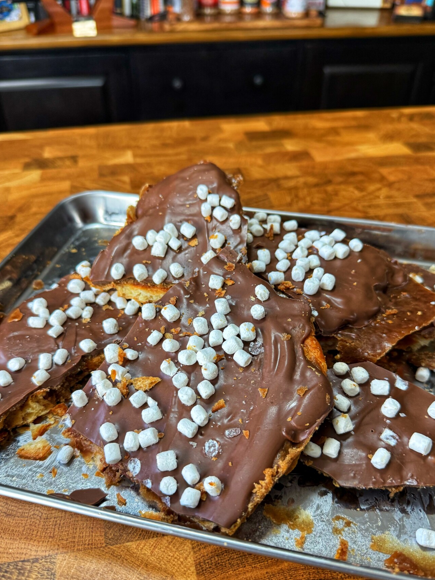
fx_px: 452
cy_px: 320
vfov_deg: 65.2
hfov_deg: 51.3
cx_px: 220
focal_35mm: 27
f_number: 1.78
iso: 200
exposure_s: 1/120
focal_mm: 6.76
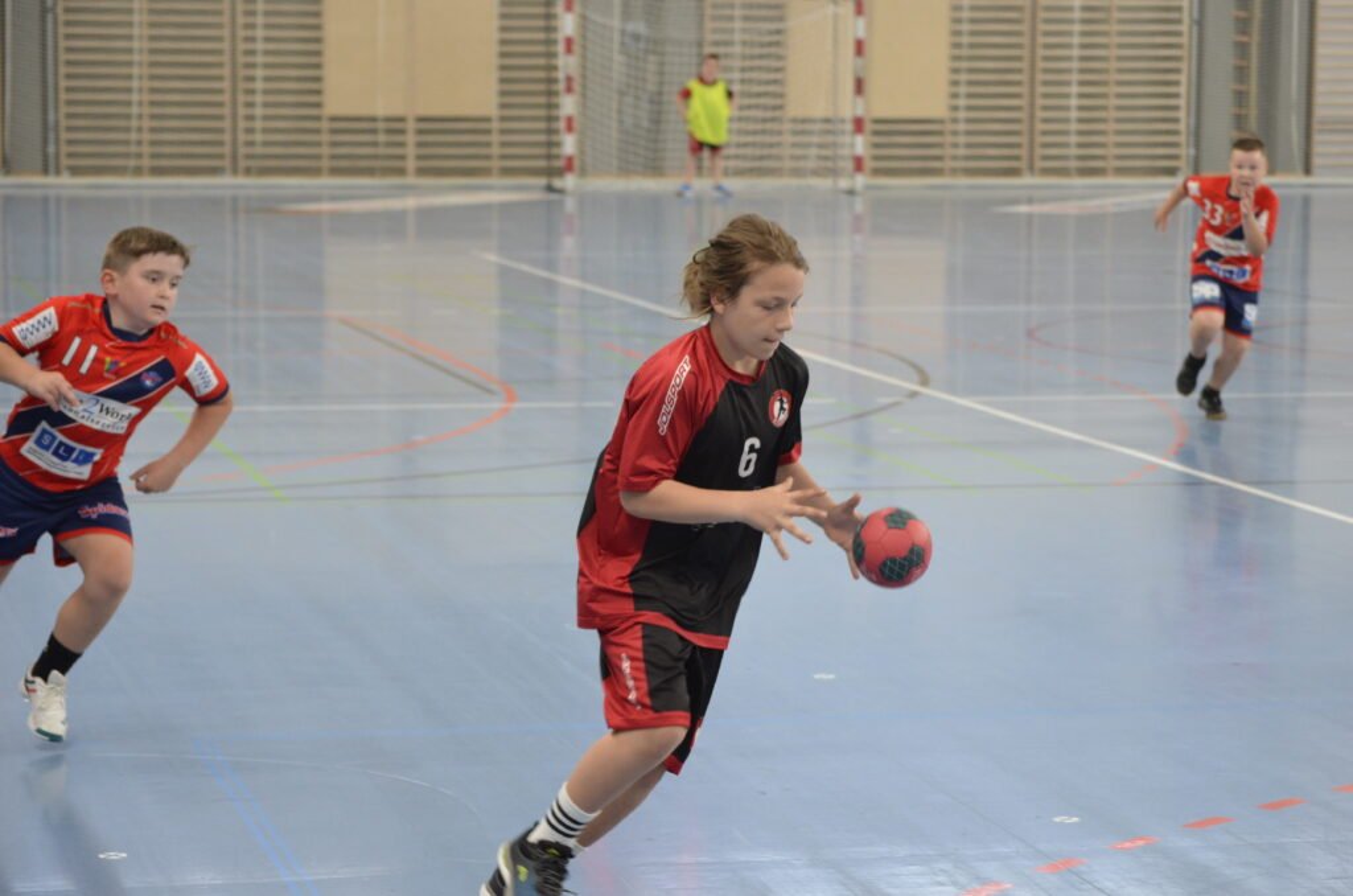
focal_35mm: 105
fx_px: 3938
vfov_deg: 13.0
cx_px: 676
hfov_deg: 19.5
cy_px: 448
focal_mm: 70
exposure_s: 1/320
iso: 1600
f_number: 4.2
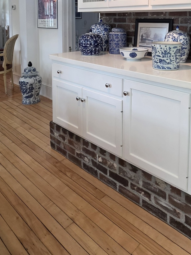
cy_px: 38
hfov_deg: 47.1
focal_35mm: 29
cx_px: 134
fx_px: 213
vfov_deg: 55.5
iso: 200
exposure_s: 1/120
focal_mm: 2.2
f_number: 1.9
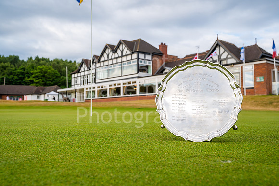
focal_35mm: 36
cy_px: 93
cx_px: 140
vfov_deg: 36.8
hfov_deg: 53.2
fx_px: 279
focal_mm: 36
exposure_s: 1/250
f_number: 8
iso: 250
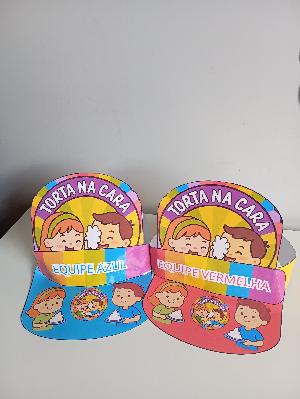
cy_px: 200
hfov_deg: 49.9
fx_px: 323
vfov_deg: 63.4
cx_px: 150
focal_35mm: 28
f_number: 1.8
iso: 625
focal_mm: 4.22
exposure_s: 1/120
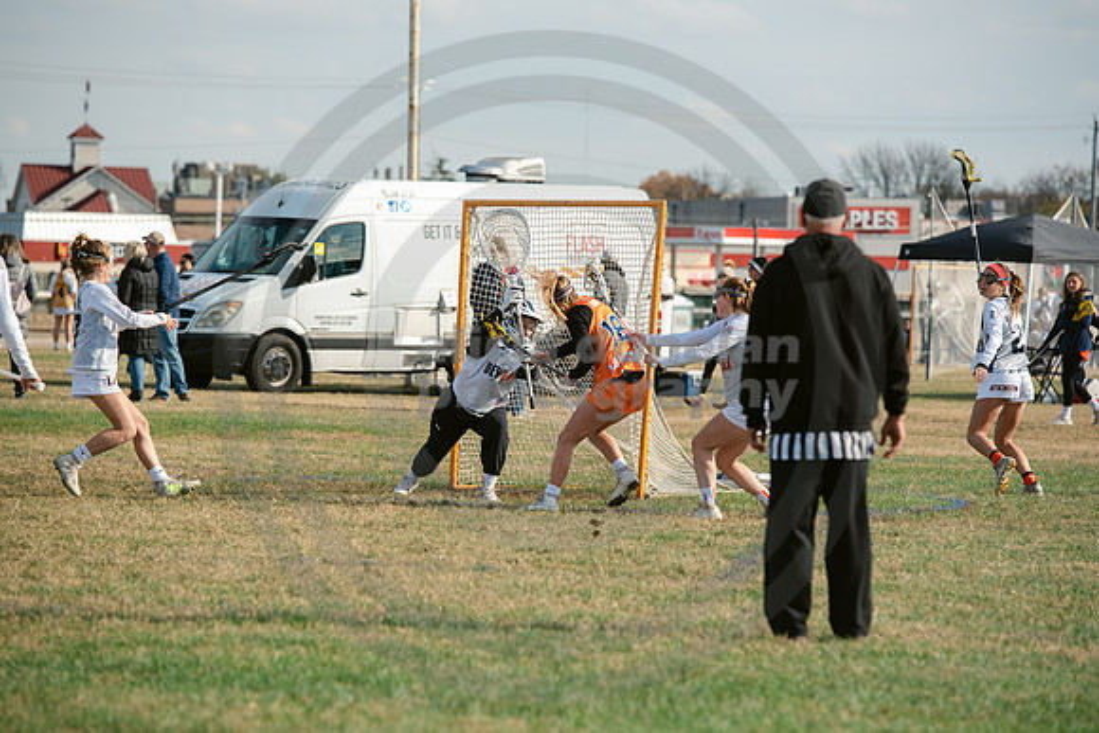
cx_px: 550
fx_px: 6107
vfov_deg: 6.9
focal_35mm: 200
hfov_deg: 10.3
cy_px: 366
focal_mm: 200
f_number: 5
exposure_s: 1/1600
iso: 250
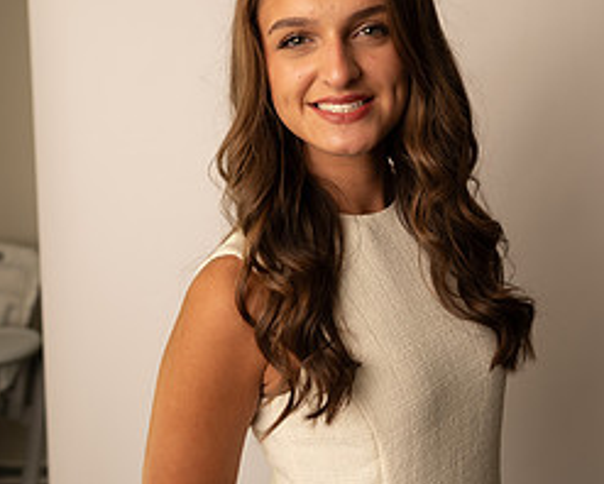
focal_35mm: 41
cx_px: 328
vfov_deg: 36.3
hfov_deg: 44.7
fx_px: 733
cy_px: 176
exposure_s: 1/160
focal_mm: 24
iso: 100
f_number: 3.2
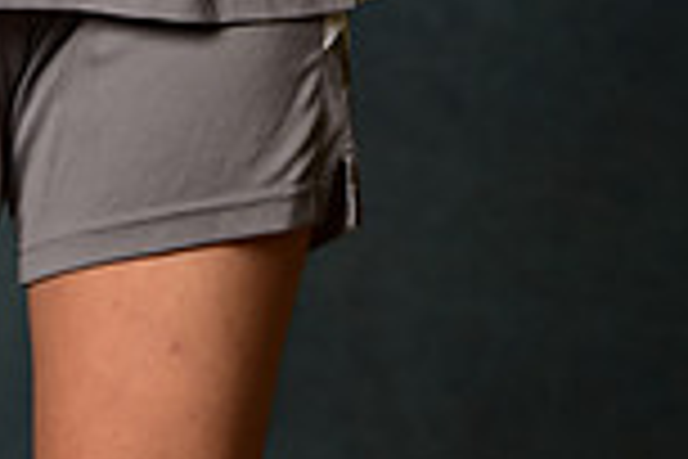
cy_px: -729
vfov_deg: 2.9
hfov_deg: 4.3
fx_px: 9077
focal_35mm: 475
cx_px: -25
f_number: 4.5
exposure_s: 1/160
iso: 200
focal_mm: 125
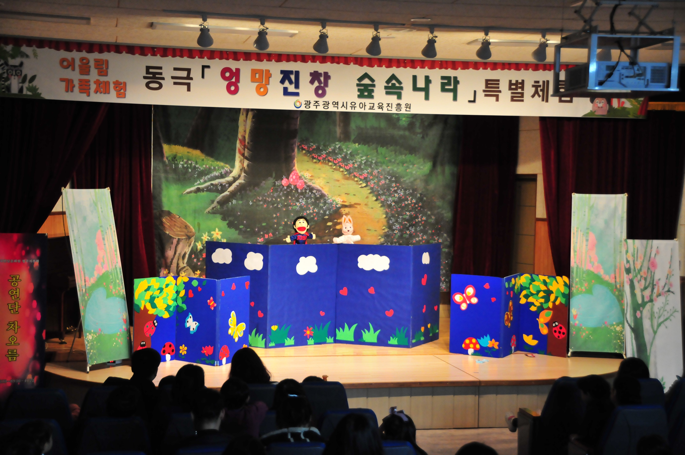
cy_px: 228
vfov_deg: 23.7
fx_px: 1083
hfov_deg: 35.1
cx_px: 342
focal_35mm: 57
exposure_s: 1/30
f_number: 4.2
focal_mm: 38
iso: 1600
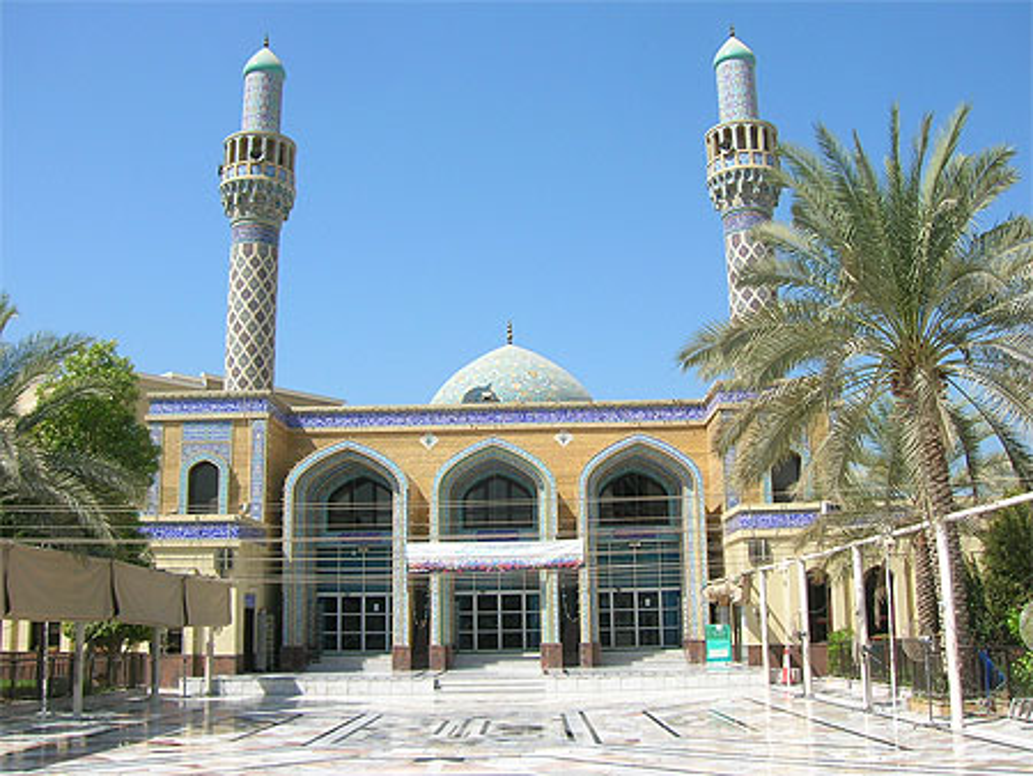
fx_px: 1015
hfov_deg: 53.9
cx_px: 516
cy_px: 388
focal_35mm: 34
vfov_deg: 41.8
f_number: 4.9
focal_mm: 5.7
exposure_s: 1/343
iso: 50
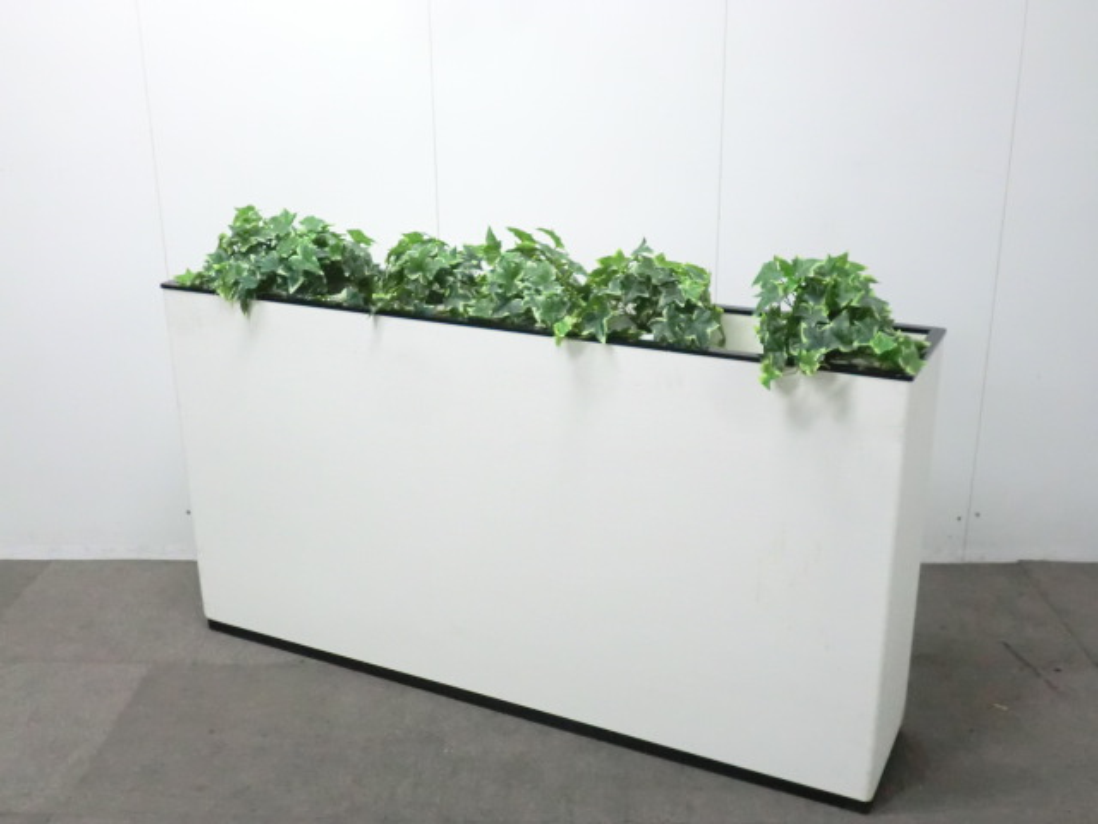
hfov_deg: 49.0
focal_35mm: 38
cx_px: 549
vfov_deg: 37.7
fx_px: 1205
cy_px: 412
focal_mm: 6.9
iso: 800
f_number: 3.9
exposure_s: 1/50
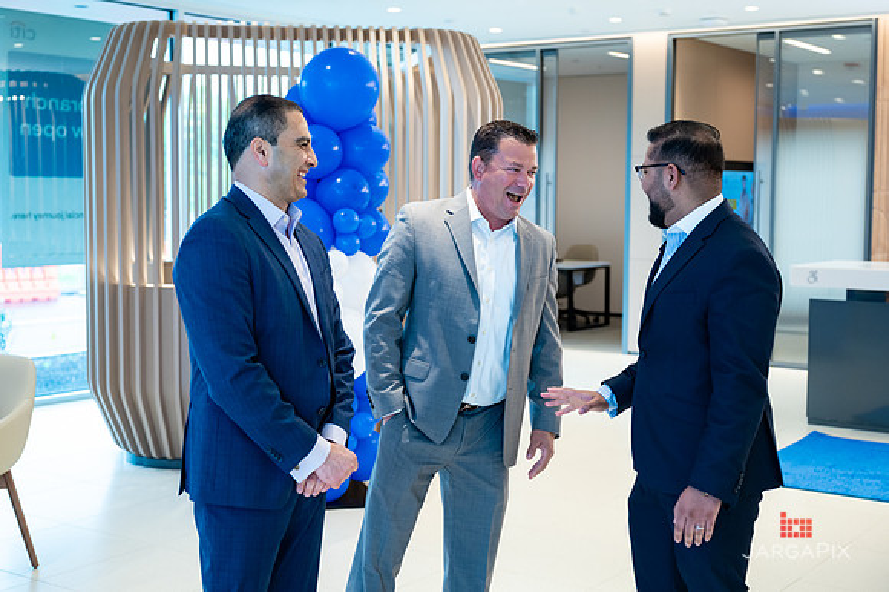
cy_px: 286
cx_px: 439
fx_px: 1216
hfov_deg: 40.2
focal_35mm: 49
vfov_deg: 27.3
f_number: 3.2
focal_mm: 46
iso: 1000
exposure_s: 1/200
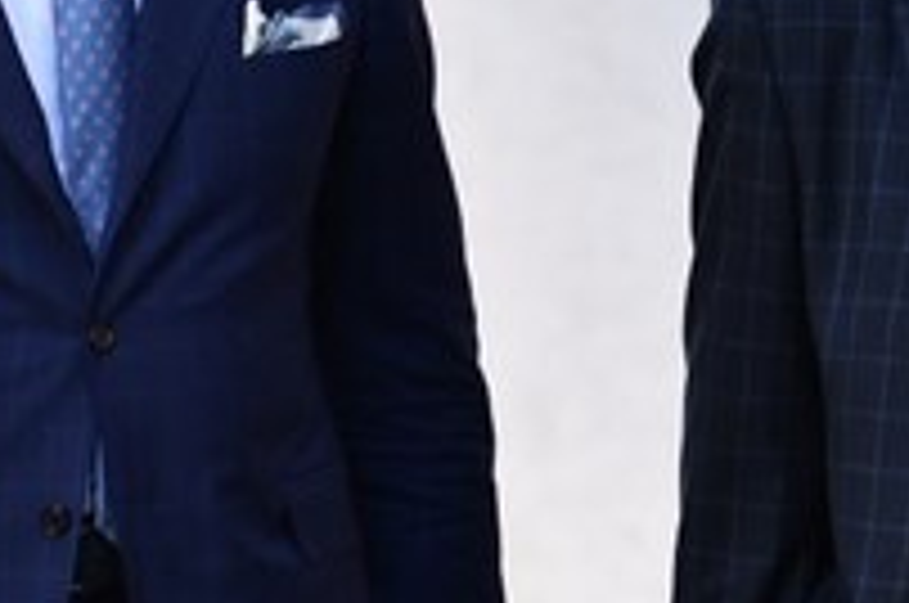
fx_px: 14294
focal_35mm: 567
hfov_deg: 3.6
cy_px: 81
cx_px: 115
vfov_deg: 2.4
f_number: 2.8
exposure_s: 1/500
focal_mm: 135
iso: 500
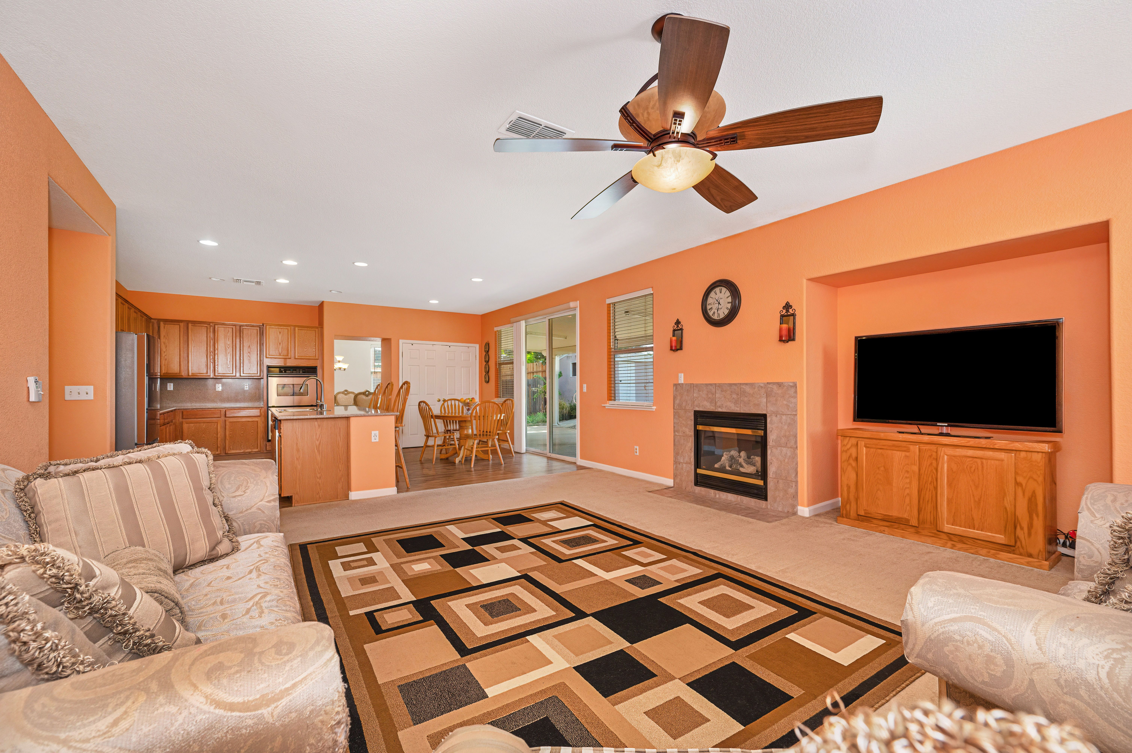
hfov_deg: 100.4
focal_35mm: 15
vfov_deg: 77.2
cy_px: 376
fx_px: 471
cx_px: 566
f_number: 6.3
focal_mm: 15
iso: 500
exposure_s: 1/160
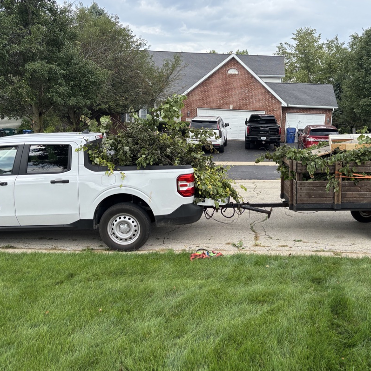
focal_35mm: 34
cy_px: 173
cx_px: 239
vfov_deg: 48.4
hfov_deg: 47.8
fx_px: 412
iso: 50
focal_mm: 5.96
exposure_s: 1/1037
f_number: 1.6
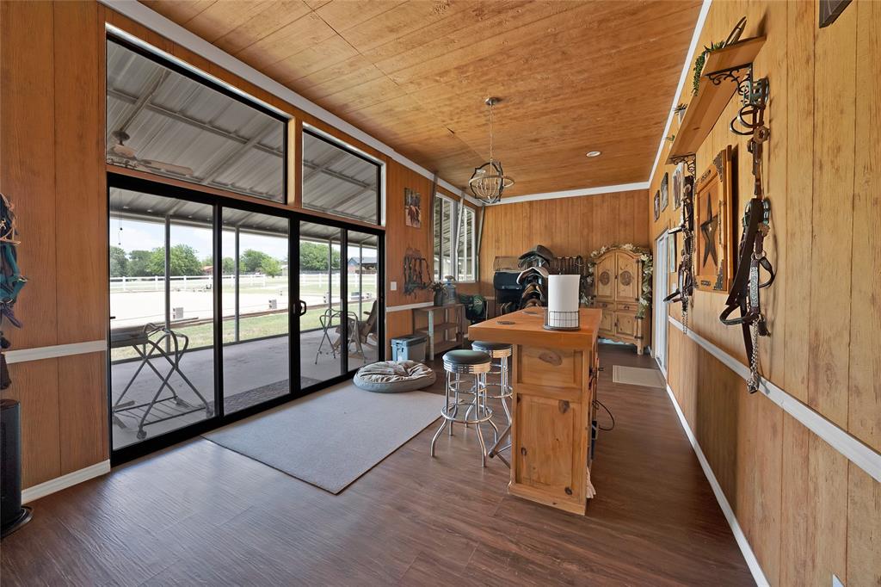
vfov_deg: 85.4
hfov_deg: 108.3
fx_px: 318
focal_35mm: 13
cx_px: 440
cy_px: 294
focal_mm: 13
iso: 800
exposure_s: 1/25
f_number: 9
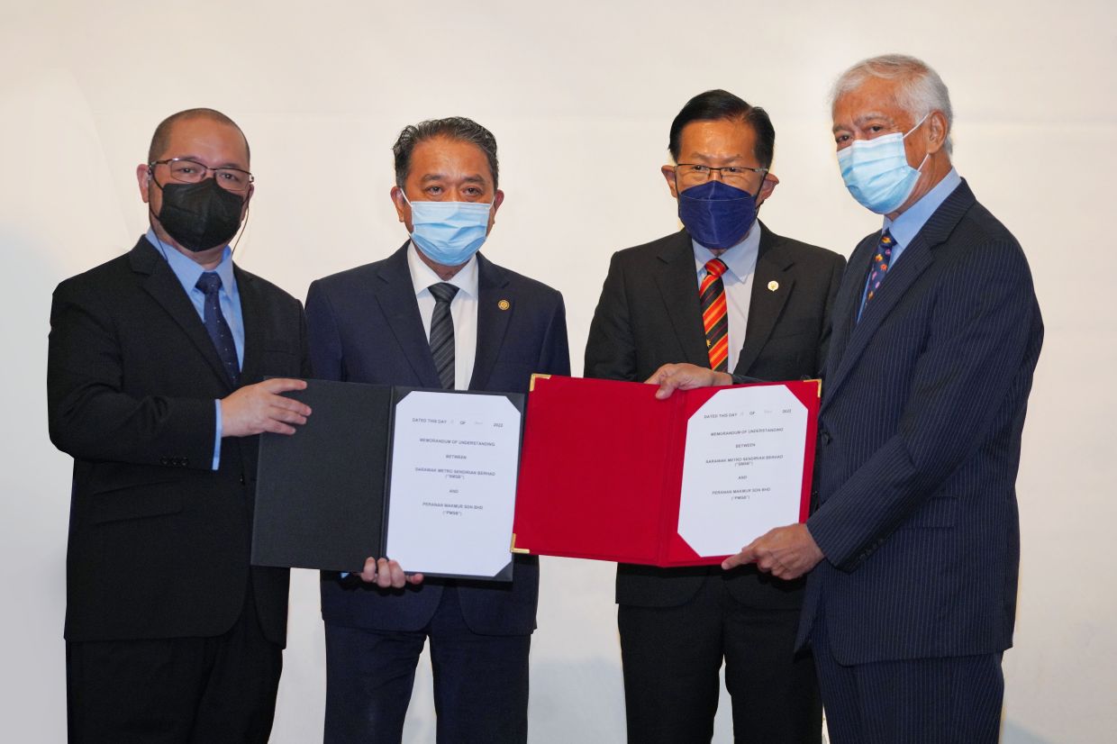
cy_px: 372
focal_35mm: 131
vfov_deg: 10.5
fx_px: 4063
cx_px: 558
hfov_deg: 15.7
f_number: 4
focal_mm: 131
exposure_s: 1/400
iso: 1600
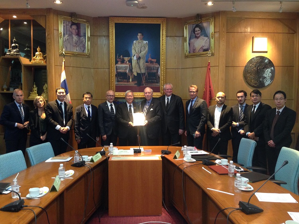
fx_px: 285
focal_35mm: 33
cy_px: 112
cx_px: 150
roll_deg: +0.9
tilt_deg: -2.2
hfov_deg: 55.4
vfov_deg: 42.9
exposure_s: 1/20
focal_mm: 4.12
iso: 200
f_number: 2.4
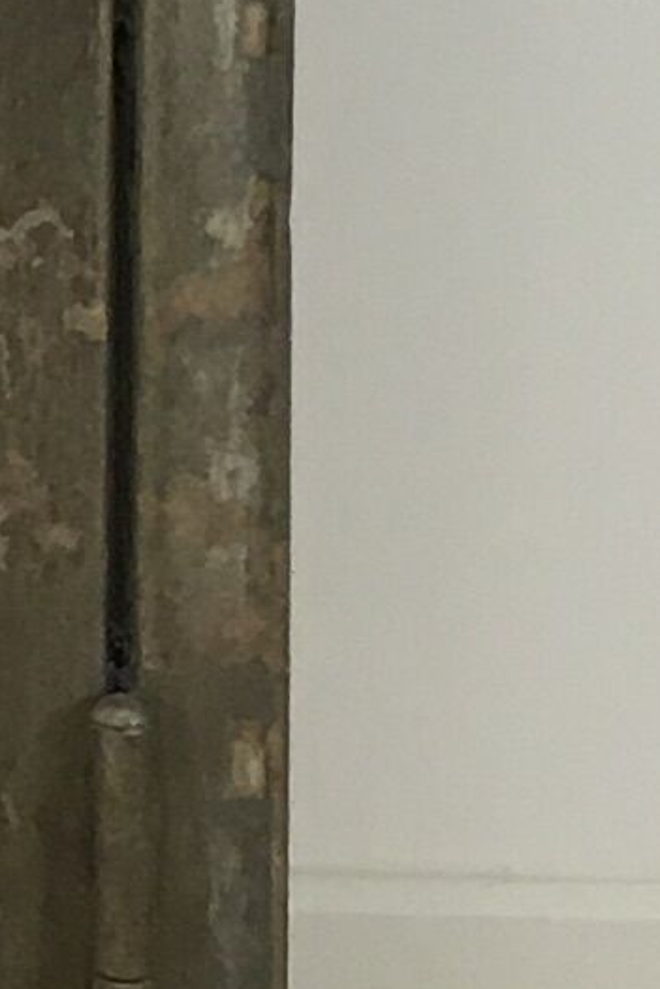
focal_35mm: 231
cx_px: -1344
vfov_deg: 8.7
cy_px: -463
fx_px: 6348
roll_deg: +0.3
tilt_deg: -7.6
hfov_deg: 5.6
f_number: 2.2
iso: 50
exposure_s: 1/33
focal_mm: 4.15
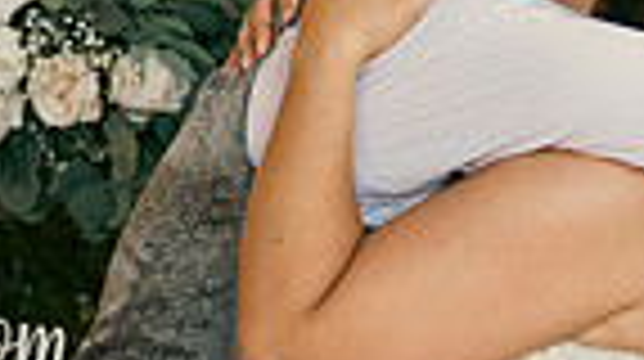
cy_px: 281
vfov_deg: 5.2
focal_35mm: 234
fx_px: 3991
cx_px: 509
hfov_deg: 9.2
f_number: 3.5
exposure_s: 1/200
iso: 800
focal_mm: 37
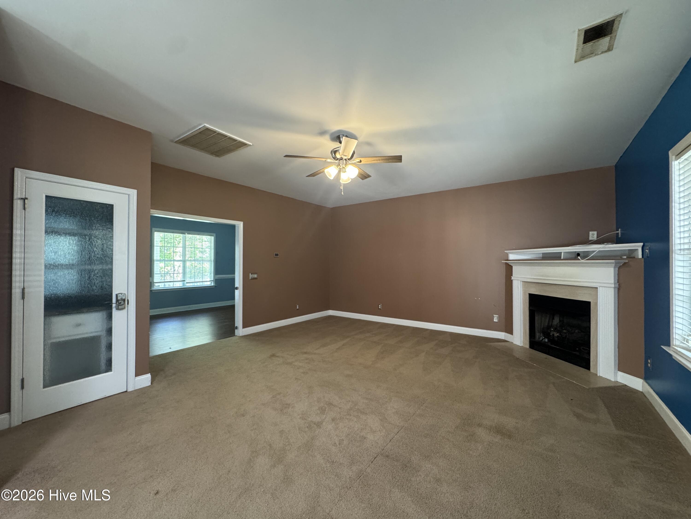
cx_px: 346
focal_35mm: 14
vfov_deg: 85.7
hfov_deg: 102.1
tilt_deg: -0.1
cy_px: 260
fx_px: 279
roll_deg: +0.1
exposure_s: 1/60
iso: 400
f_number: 2.2
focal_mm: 2.22
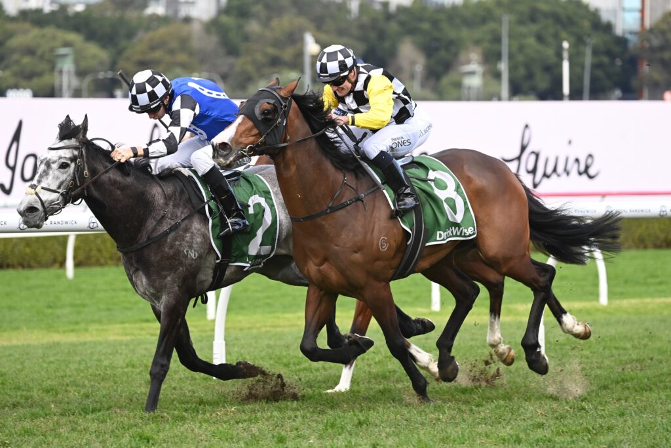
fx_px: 4660
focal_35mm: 250
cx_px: 336
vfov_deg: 5.5
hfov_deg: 8.2
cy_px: 224
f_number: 5.6
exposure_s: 1/1600
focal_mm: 250
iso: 1600
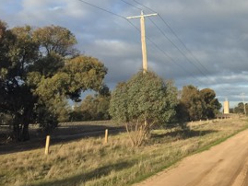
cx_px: 234
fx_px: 401
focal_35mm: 56
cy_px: 16
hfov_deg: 32.2
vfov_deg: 25.3
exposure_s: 1/1068
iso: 32
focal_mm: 4.15
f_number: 2.2
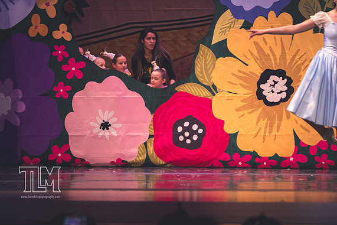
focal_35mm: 305
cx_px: 168
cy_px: 111
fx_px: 2856
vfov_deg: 4.5
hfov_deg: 6.8
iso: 900
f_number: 2.8
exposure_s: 1/250
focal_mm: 200
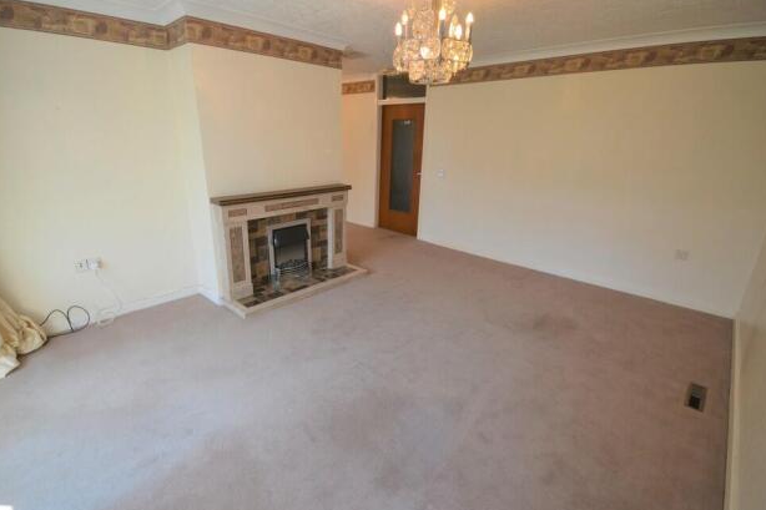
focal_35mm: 16
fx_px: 340
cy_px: 243
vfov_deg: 73.7
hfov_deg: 96.7
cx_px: 362
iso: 400
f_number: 5.6
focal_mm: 10
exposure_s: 1/125
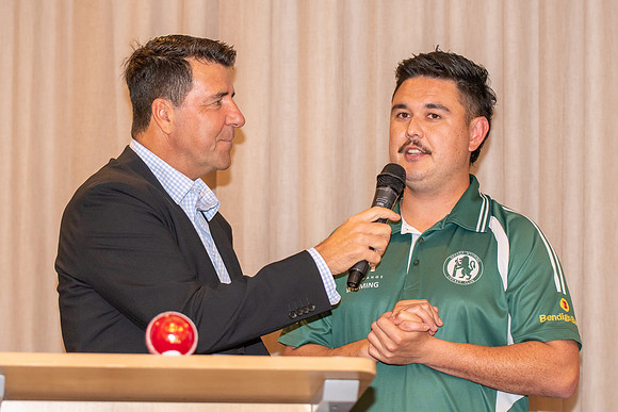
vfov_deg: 11.0
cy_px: 177
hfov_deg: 16.5
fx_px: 2137
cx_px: 309
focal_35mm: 124
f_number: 2.8
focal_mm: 70
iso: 1000
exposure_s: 1/60
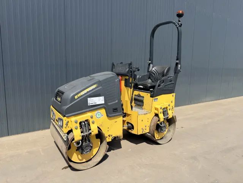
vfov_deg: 56.8
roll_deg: -1.0
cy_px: 92
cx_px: 122
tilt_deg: -8.5
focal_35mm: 24
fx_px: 168
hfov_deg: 71.6
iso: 80
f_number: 1.78
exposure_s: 1/5319
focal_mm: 6.76
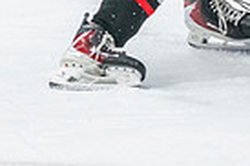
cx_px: 214
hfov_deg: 3.7
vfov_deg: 2.4
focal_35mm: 562
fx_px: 3898
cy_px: -160
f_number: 3.2
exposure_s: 1/640
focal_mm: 95
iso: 2000
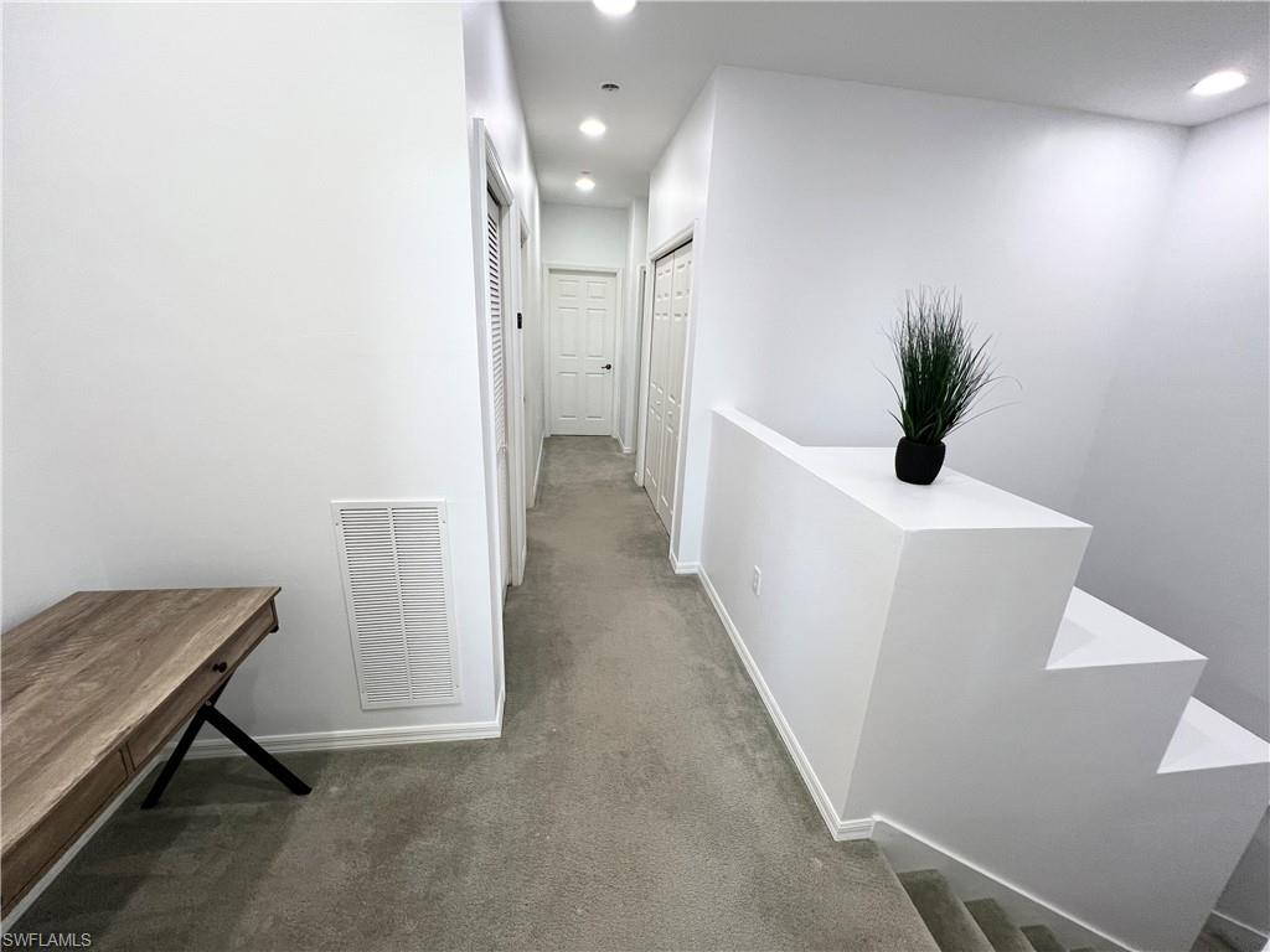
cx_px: 635
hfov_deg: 106.2
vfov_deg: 89.9
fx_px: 477
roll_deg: -2.4
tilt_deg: -17.3
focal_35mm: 13
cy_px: 476
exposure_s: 1/120
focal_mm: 1.57
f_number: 1.8
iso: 100
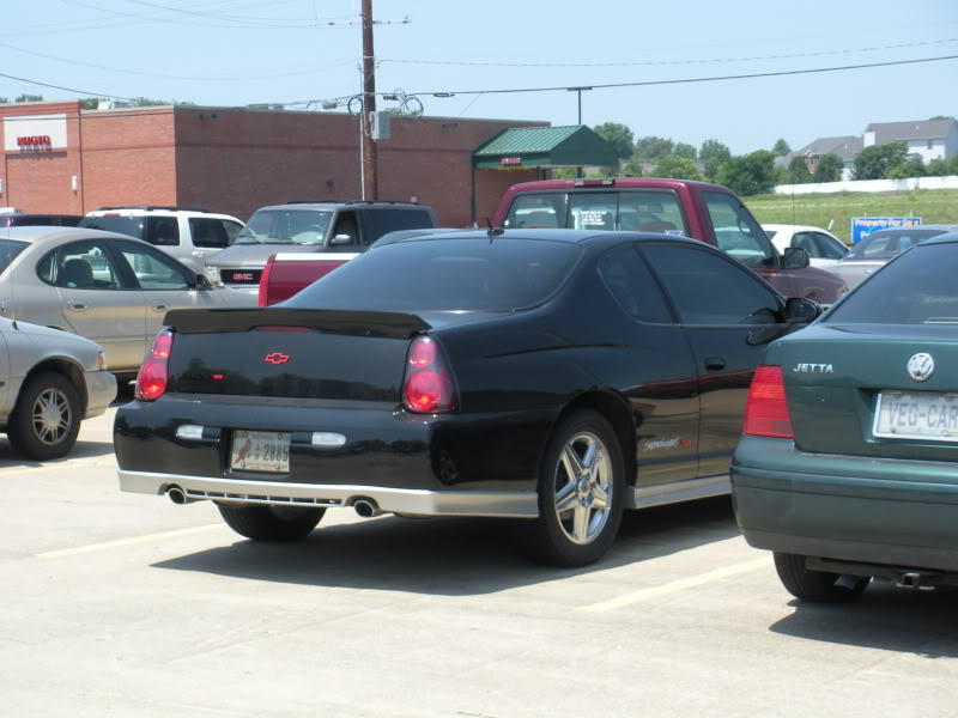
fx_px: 2242
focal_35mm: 81
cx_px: 479
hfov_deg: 24.1
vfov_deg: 18.2
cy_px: 359
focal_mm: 14.2
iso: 64
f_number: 4.8
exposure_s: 1/215
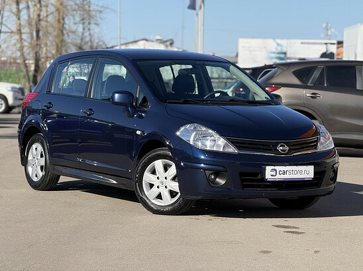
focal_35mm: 120
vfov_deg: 12.3
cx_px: 182
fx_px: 1257
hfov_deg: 16.4
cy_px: 136
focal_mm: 15.66
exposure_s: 1/1342
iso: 50
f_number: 2.8
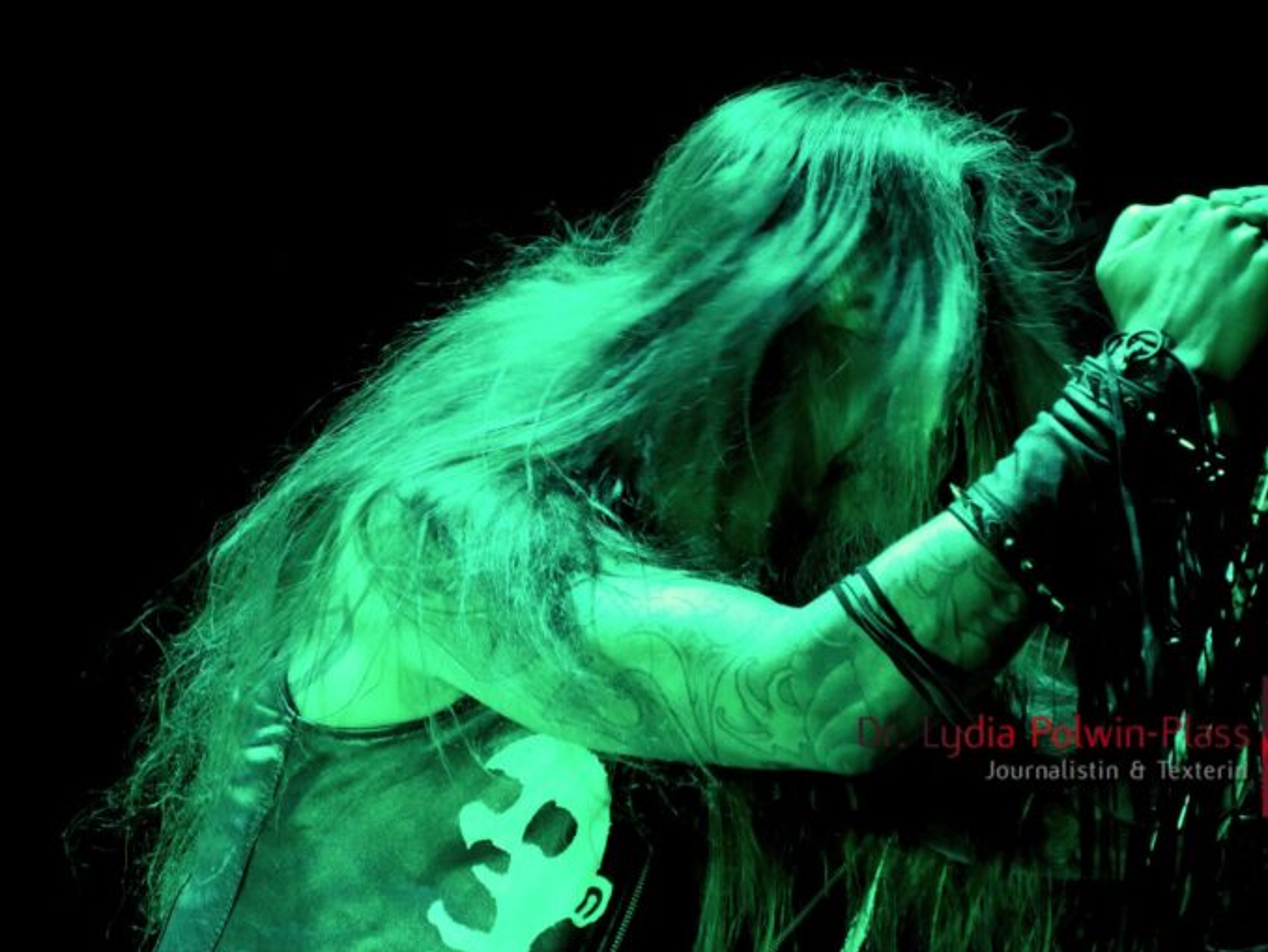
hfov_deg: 5.6
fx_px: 13045
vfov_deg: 4.2
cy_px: 477
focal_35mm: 356
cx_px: 662
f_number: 6.3
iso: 6400
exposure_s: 1/250
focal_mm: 218
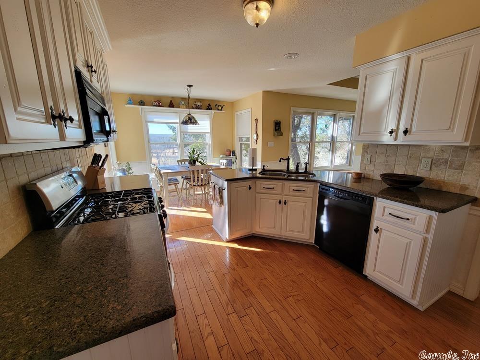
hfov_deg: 106.2
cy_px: 180
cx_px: 240
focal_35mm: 13
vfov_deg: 89.9
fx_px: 180
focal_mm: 2.2
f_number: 2.2
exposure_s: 1/60
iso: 50
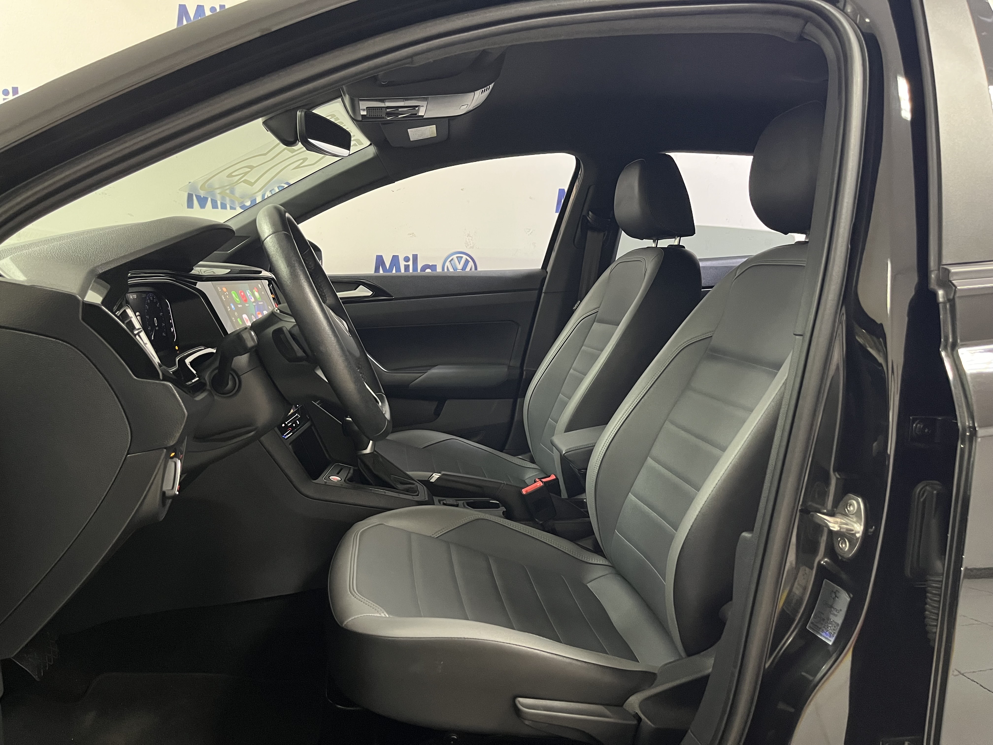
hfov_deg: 67.3
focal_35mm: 26
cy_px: 372
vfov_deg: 53.1
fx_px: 746
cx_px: 496
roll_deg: -0.7
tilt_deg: -8.2
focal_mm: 5.1
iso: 500
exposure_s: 1/30
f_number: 1.6
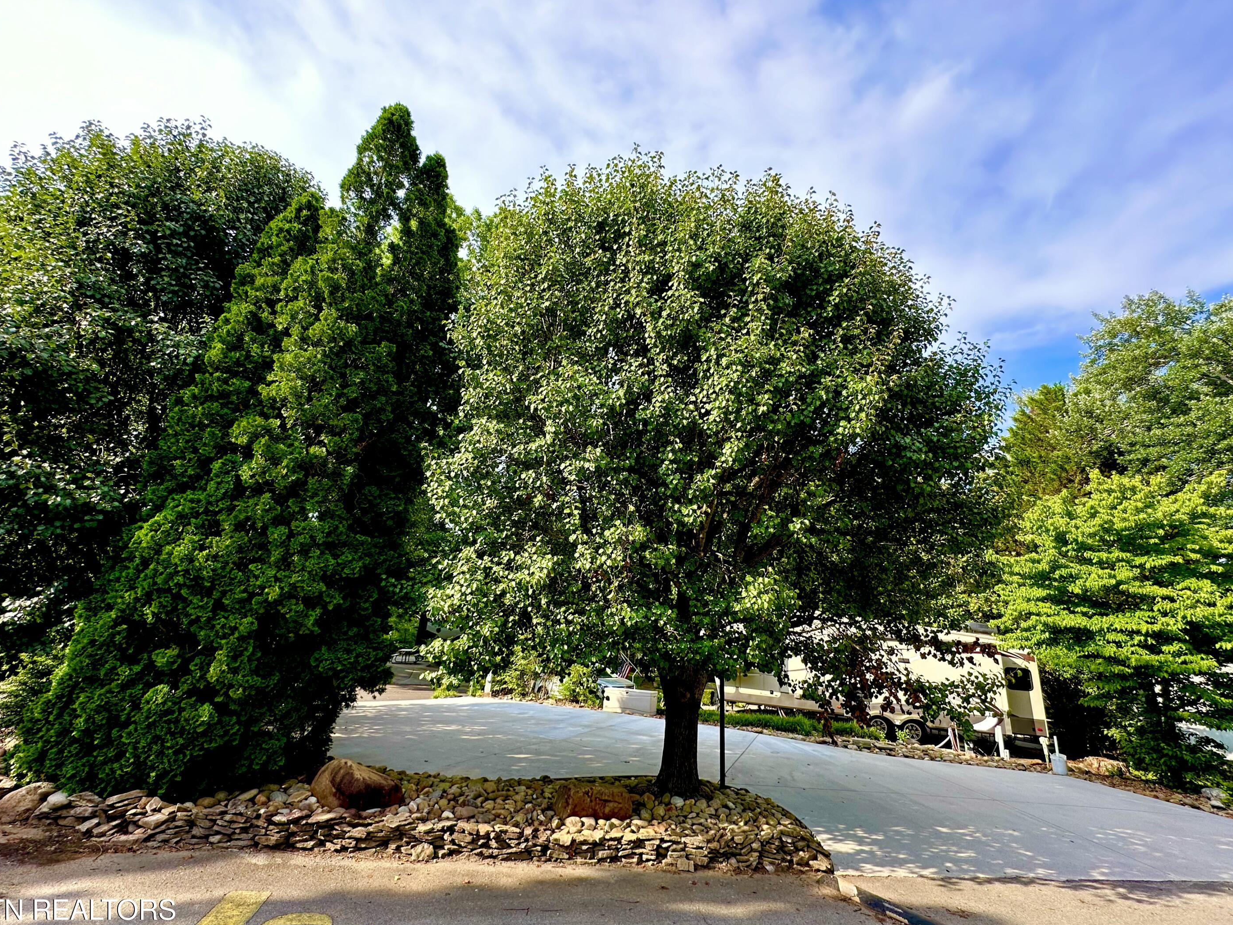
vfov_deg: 81.7
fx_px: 534
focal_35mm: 15
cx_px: 627
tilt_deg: +16.8
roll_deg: -4.3
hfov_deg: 98.2
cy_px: 460
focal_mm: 2.22
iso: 40
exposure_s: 1/299
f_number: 2.2
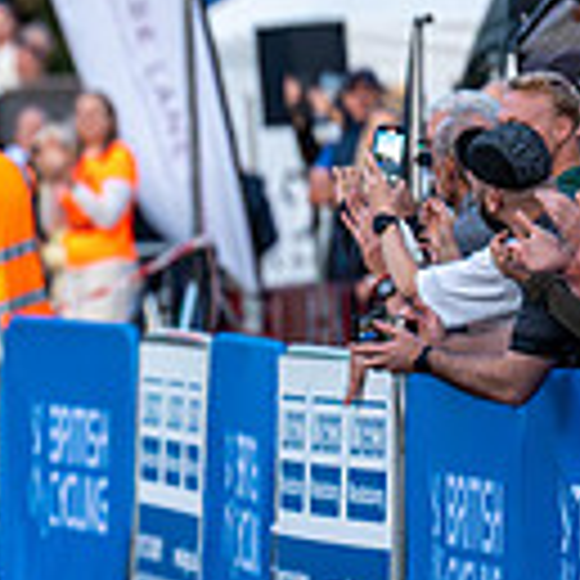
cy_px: 317
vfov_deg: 2.4
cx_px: -490
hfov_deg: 2.4
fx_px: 13838
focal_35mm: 730
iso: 2500
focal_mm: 191
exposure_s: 1/800
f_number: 2.8
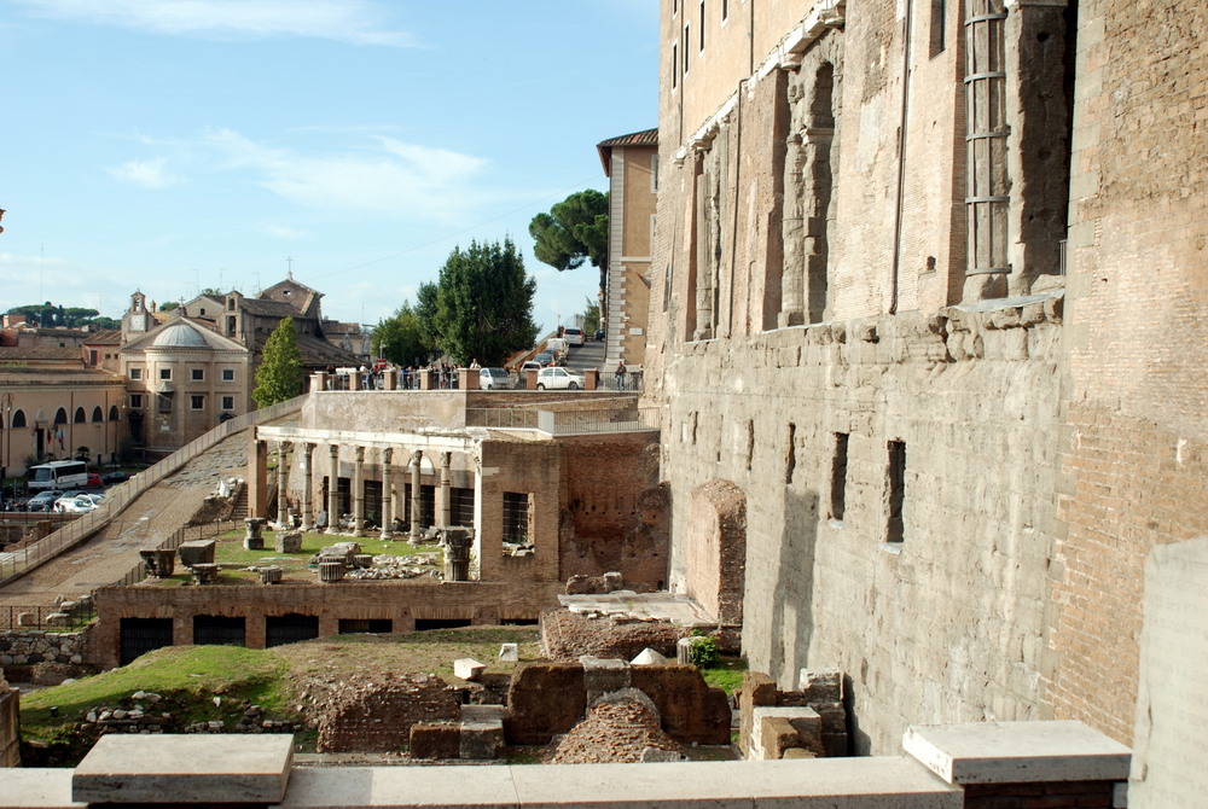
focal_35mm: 42
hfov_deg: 46.3
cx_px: 604
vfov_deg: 32.0
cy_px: 404
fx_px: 1411
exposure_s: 1/200
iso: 100
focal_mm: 28
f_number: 7.1
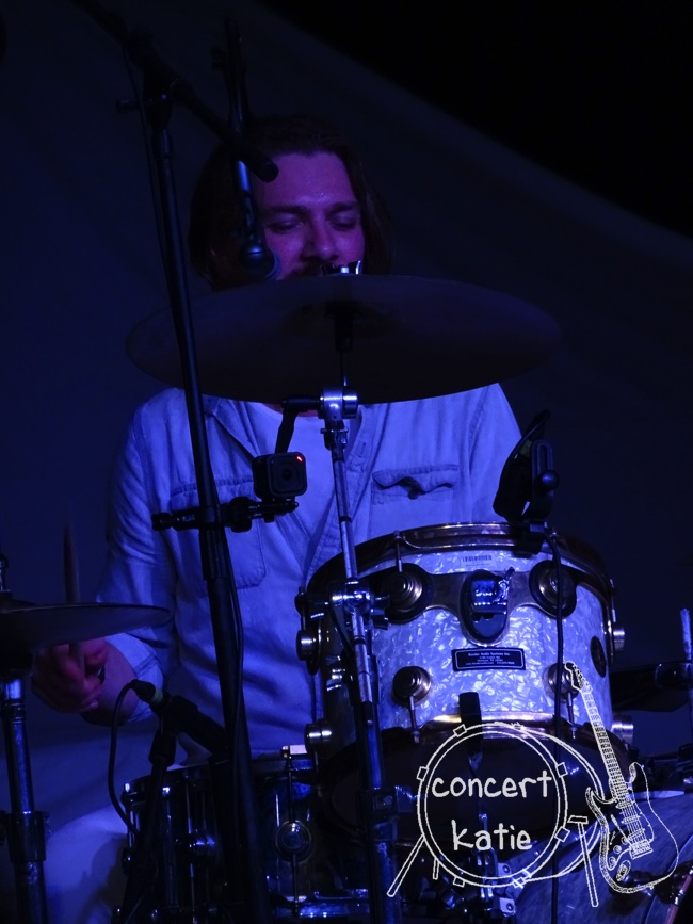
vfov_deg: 6.4
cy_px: 462
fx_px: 8223
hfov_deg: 4.8
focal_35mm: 308
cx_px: 346
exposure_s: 1/125
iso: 800
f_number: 6.3
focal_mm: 52.59
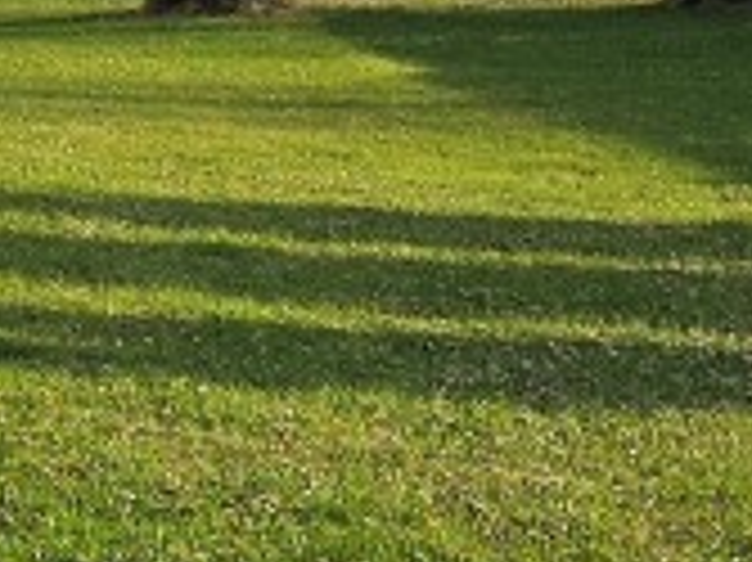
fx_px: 3061
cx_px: -369
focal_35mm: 141
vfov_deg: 10.1
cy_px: -319
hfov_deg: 13.2
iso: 10
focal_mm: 6.3
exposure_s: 1/494
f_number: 1.7
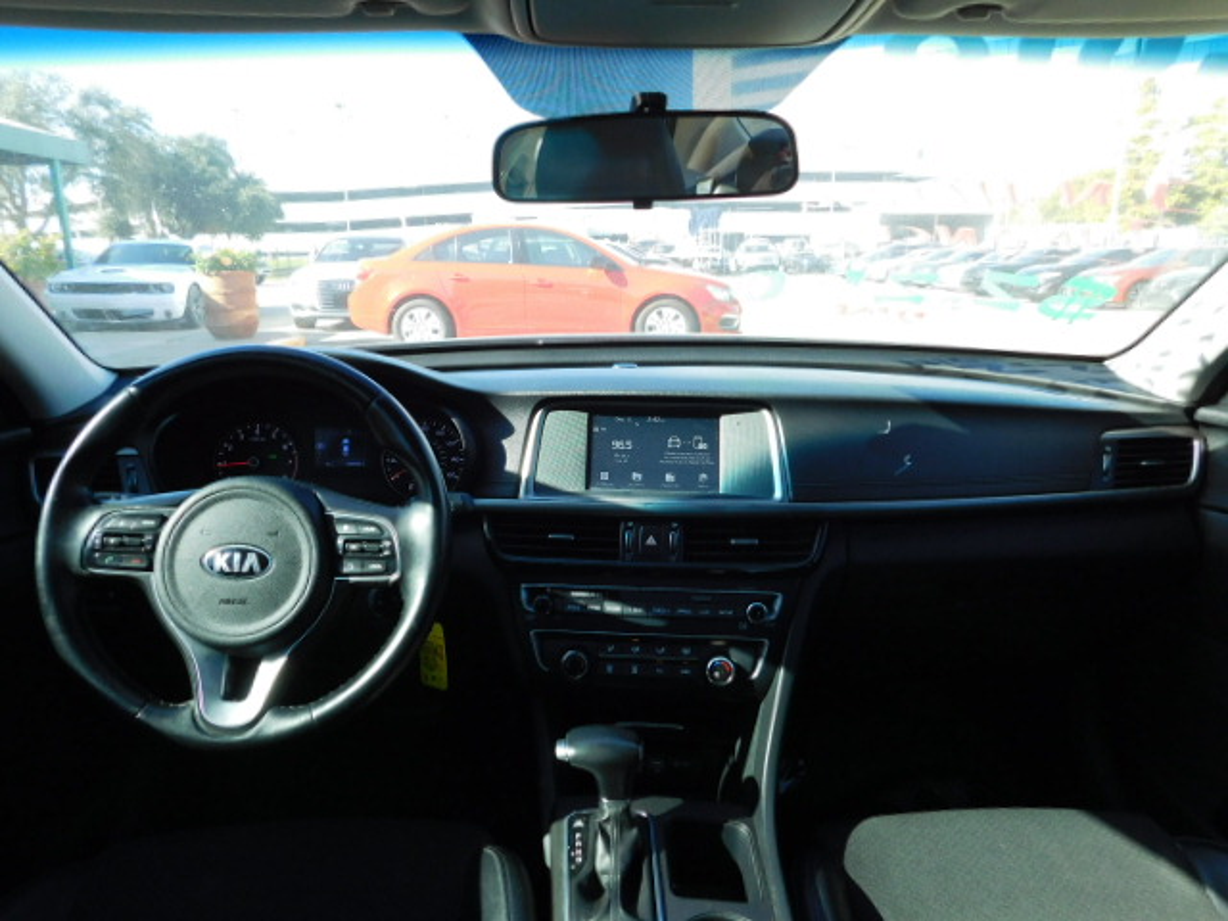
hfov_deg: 73.9
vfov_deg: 58.9
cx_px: 614
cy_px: 460
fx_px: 816
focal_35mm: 23
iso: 125
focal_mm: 4
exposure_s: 1/160
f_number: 3
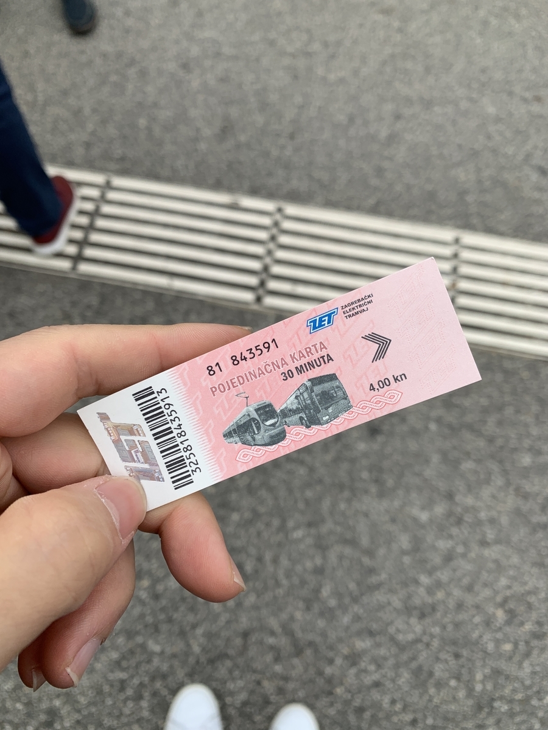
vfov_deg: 67.3
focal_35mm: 26
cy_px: 365
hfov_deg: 53.1
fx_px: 549
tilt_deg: -66.3
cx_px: 274
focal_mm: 4.25
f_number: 1.8
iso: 25
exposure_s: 1/388
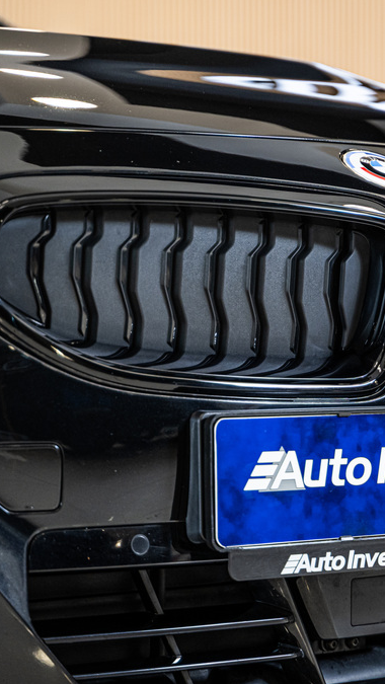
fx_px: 2158
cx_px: 374
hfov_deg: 10.1
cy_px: 344
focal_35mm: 119
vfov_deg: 18.0
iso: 800
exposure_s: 1/160
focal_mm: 75
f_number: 2.8
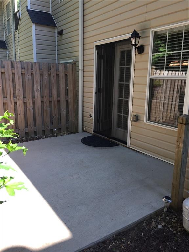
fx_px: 211
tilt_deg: -9.8
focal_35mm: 29
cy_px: 126
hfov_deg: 48.2
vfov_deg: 61.7
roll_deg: -1.2
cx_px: 94
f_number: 2.2
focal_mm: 4.15
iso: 32
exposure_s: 1/227
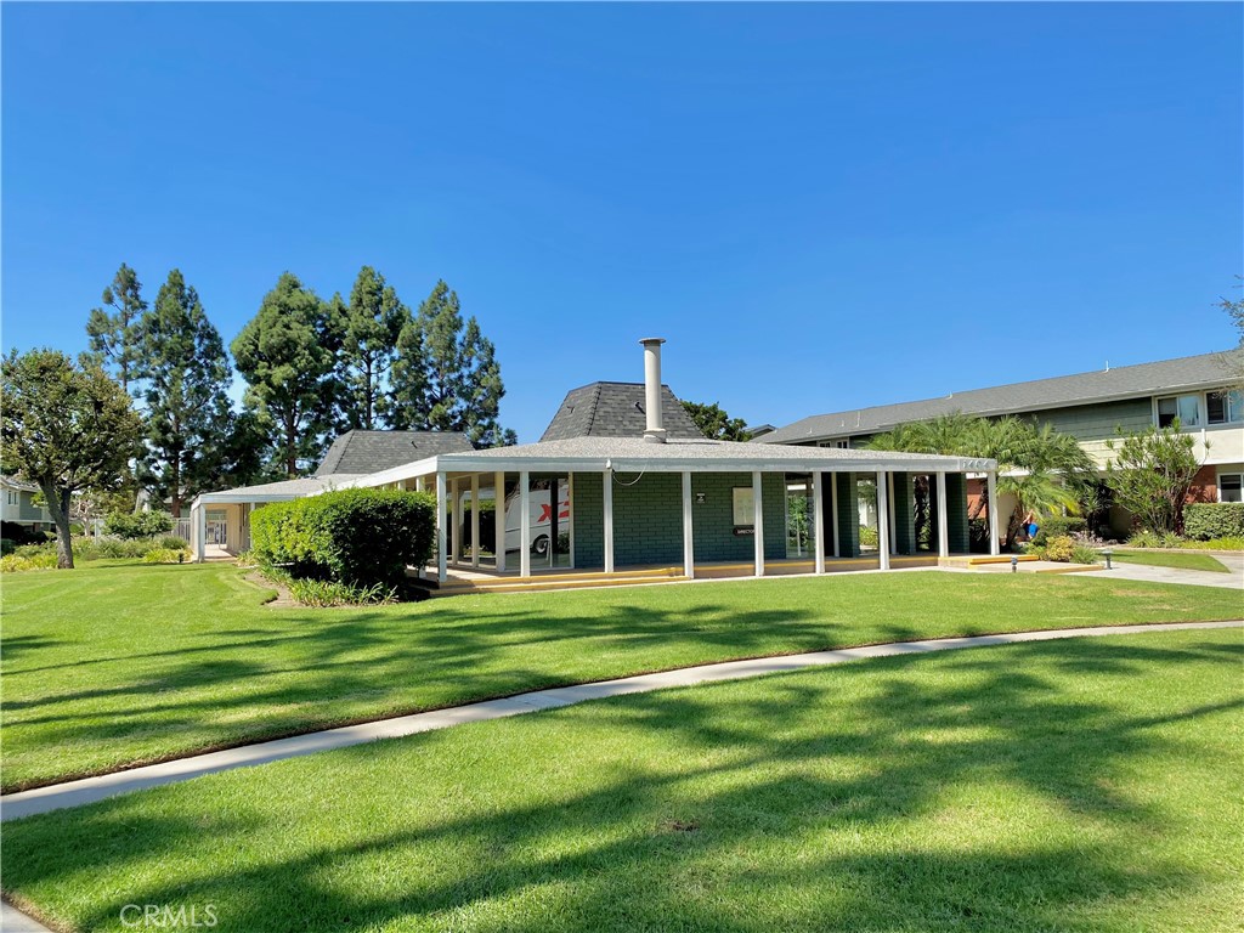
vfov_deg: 53.1
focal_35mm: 26
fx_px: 934
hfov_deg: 67.3
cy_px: 466
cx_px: 622
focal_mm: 4.25
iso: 32
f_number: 1.8
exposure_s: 1/2315
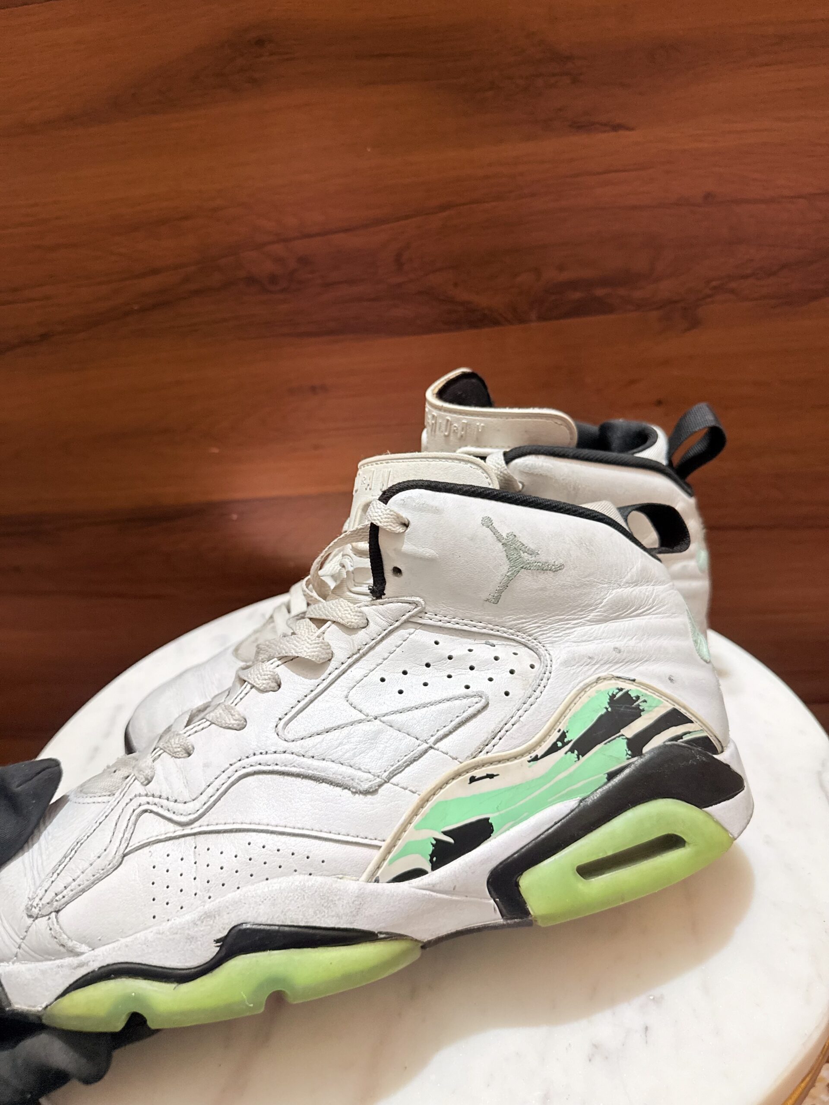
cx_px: 414
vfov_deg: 71.6
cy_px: 552
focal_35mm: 24
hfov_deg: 56.8
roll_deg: +6.7
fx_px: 766
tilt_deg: -25.7
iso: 400
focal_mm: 6.76
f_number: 1.78
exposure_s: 1/50
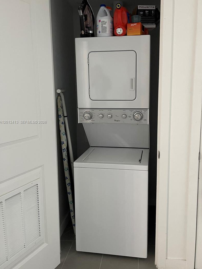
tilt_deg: -7.7
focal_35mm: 30
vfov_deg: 59.9
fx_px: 233
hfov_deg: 46.7
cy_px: 122
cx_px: 115
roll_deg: -0.2
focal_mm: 5.1
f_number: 1.6
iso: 400
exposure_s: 1/60
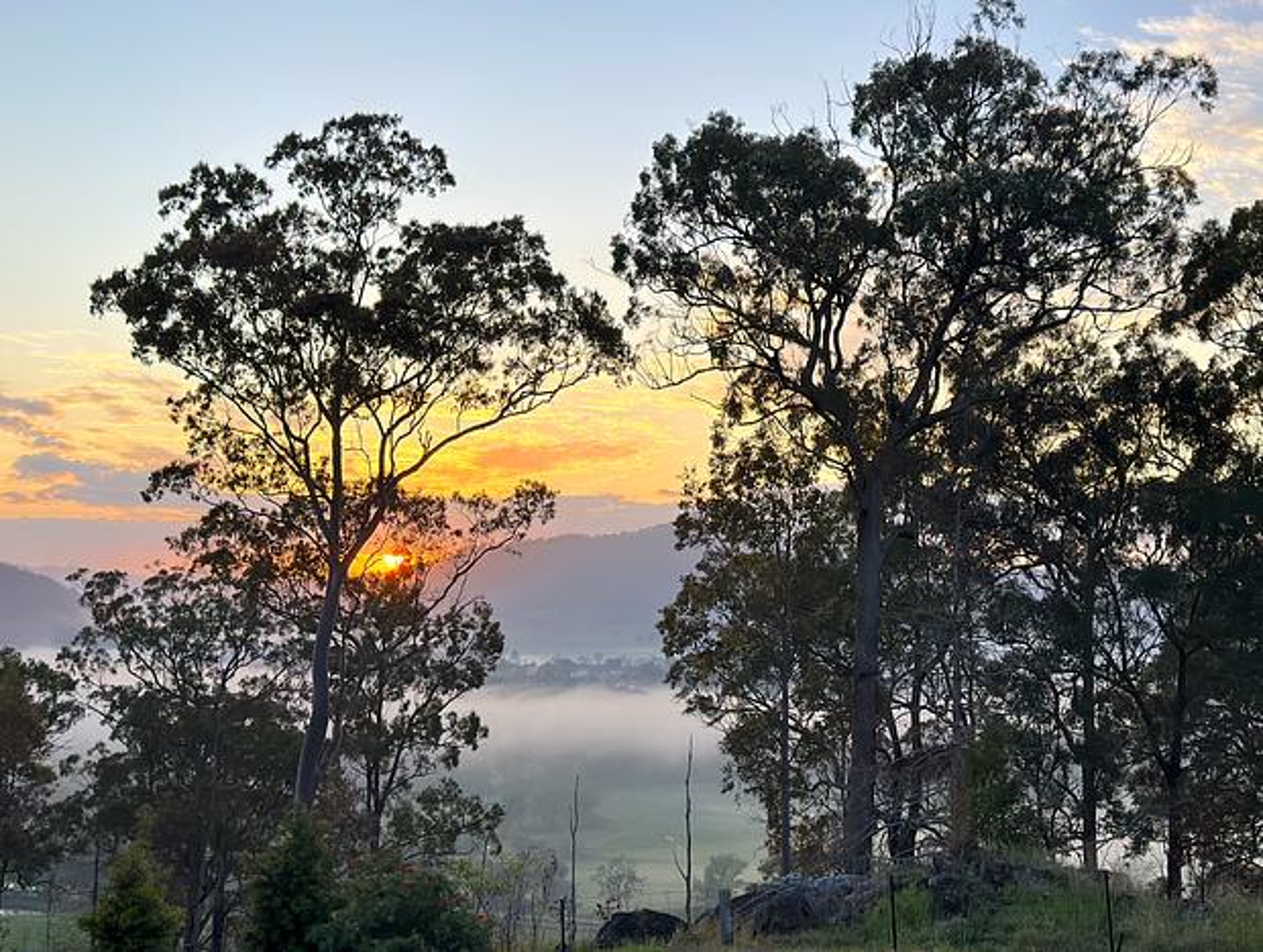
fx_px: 1754
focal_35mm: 48
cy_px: 476
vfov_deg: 30.3
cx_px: 632
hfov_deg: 39.6
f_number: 1.78
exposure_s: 1/1376
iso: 80
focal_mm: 6.86
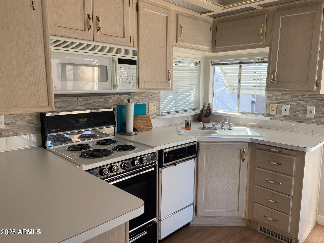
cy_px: 122
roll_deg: -0.6
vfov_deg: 53.1
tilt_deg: -7.8
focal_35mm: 26
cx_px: 162
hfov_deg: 67.3
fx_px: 243
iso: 32
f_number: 1.8
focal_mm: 4.25
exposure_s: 1/137
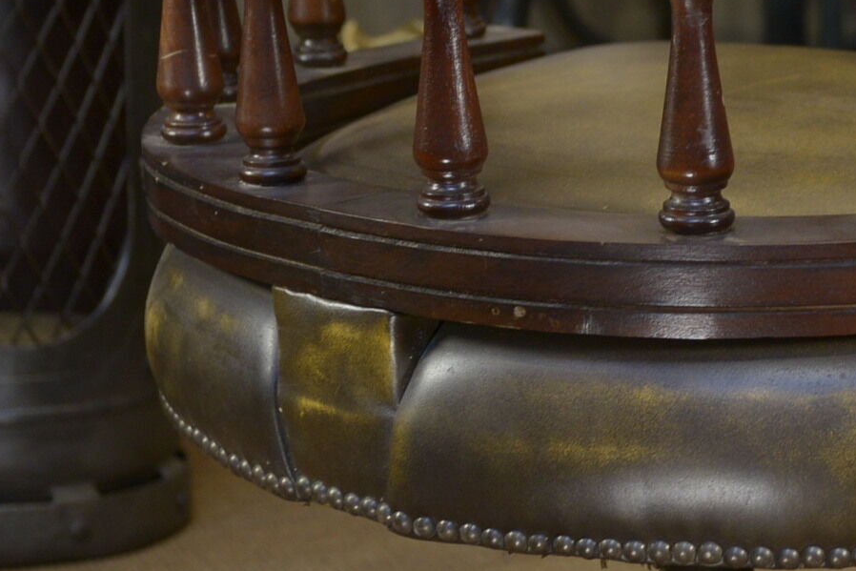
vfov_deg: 10.8
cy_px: 219
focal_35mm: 127
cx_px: 740
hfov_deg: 16.0
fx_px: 3020
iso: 640
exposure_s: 1/50
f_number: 3.5
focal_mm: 31
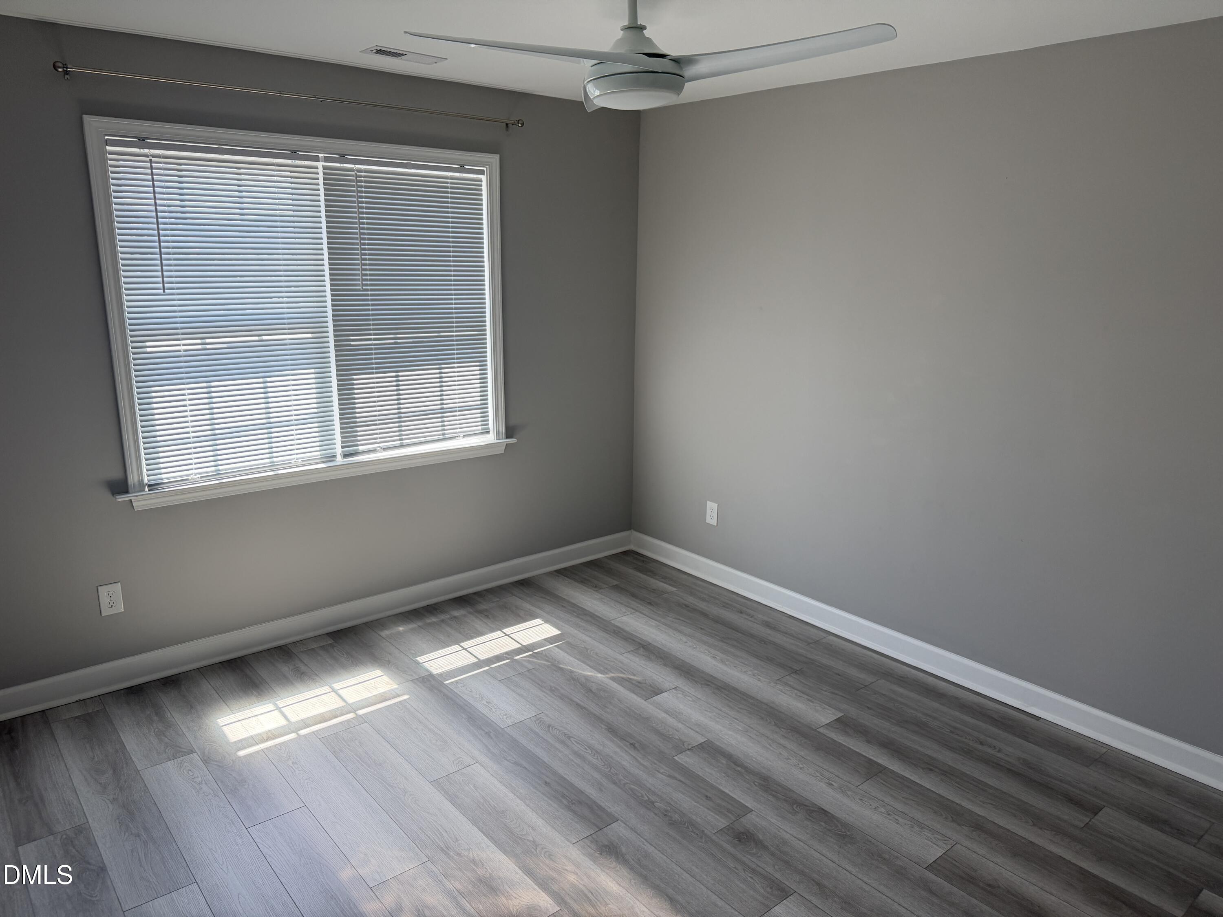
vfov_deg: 56.8
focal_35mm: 24
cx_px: 612
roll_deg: -0.8
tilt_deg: -13.7
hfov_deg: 71.6
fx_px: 848
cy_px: 458
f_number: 1.78
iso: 125
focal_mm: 6.76
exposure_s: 1/206
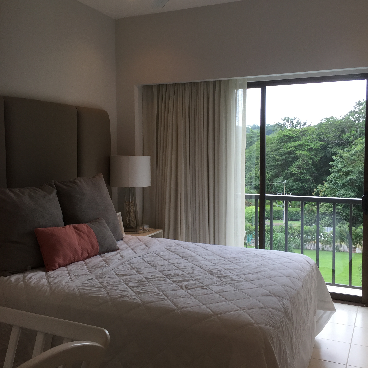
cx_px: 192
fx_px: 421
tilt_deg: -1.3
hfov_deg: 47.2
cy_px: 182
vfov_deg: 47.2
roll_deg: -0.7
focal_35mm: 35
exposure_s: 1/120
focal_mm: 4.15
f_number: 2.2
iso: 40
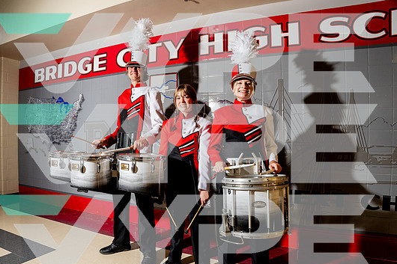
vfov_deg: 55.0
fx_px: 254
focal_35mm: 23
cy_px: 144
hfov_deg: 76.0
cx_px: 187
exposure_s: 1/250
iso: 2000
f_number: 5.6
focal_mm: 21
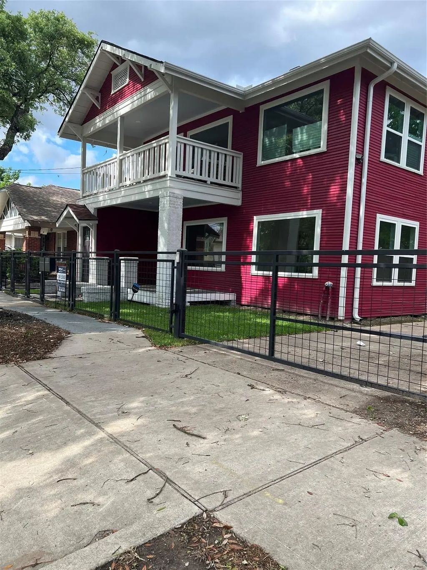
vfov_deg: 67.3
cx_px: 214
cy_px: 285
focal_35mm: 26
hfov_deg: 53.1
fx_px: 428
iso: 50
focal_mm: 5.7
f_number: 1.5
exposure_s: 1/880
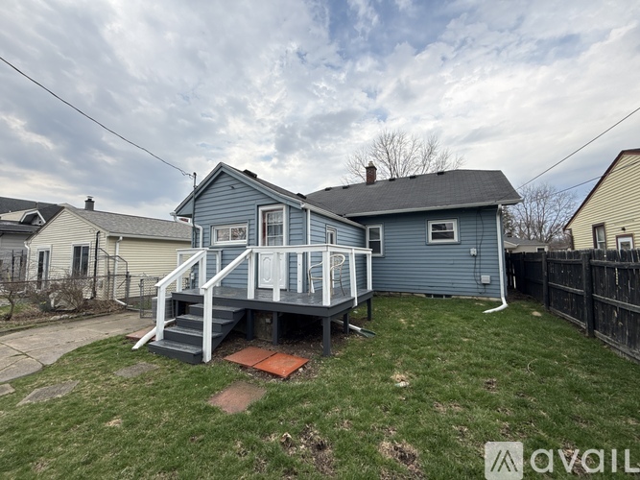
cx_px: 320
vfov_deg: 85.7
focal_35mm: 14
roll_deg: +0.8
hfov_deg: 102.1
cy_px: 240
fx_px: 259
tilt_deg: +5.3
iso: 50
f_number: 2.2
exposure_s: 1/1017
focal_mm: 2.22
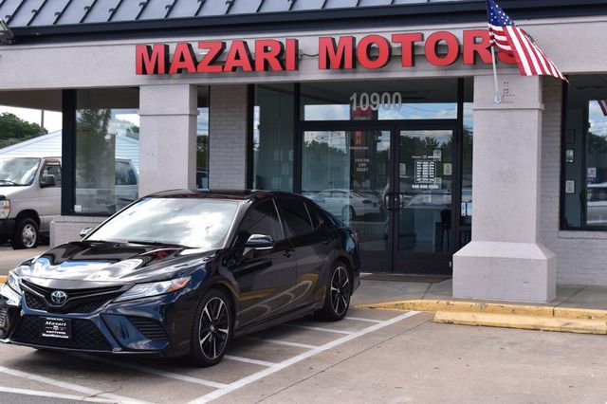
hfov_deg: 33.4
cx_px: 304
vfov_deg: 22.6
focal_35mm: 60
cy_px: 202
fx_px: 1011
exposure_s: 1/250
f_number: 10
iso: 400
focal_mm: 40
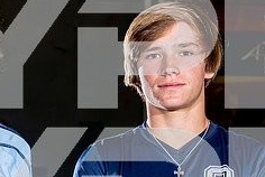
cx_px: 67
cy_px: 204
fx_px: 1120
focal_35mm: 152
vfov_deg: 9.0
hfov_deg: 13.4
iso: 100
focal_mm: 50
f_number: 5.6
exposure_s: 1/125
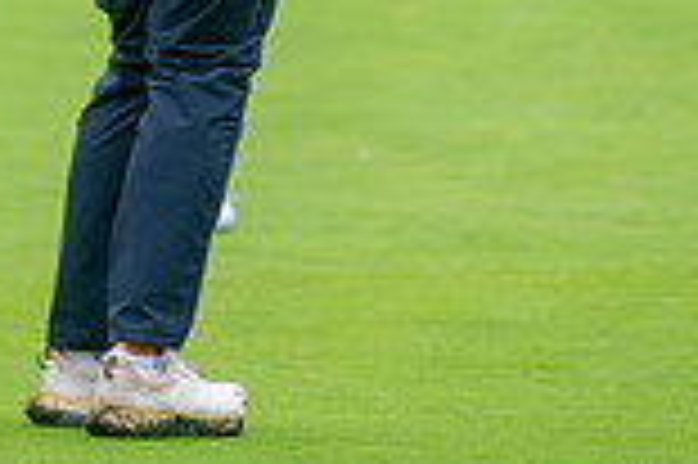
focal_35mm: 872
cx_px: 113
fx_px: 16889
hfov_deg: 2.4
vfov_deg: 1.6
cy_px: -437
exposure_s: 1/800
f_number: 4
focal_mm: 300
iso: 400
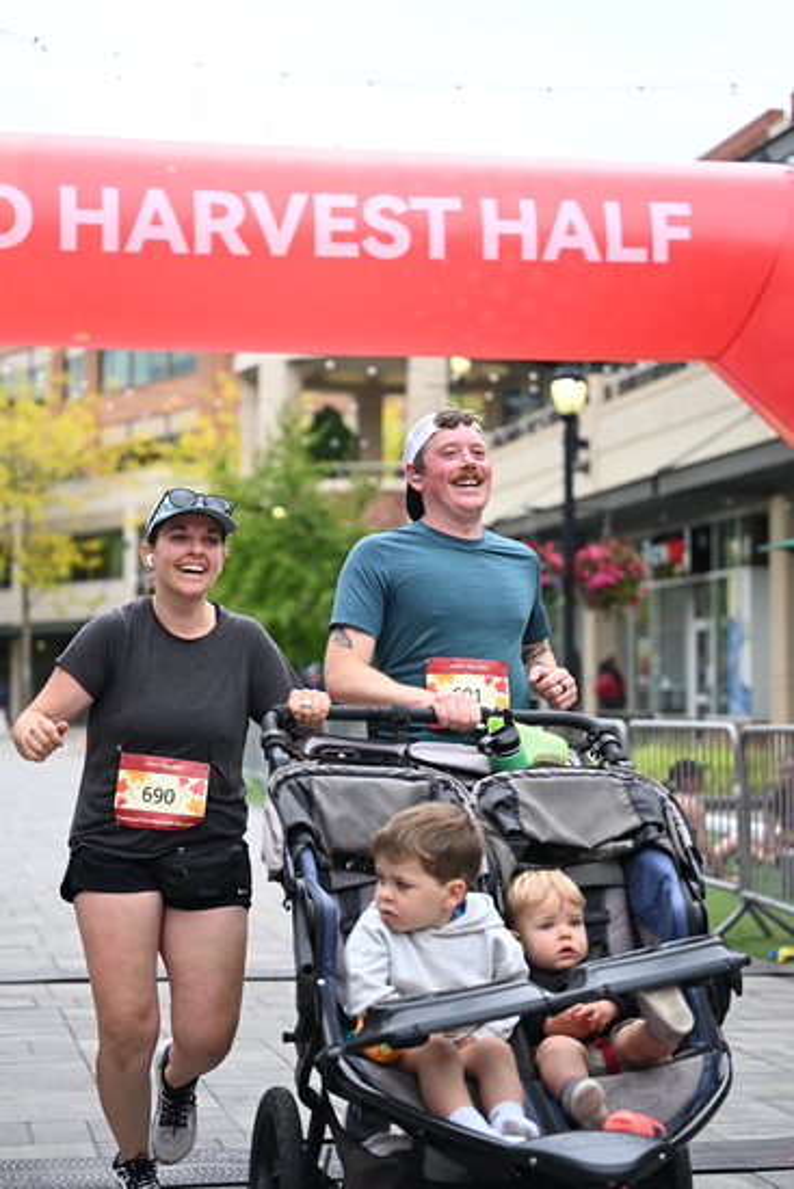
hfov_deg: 19.5
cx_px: 397
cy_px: 594
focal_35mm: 70
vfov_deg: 28.8
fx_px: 2314
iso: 640
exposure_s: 1/2000
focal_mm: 70
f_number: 2.8
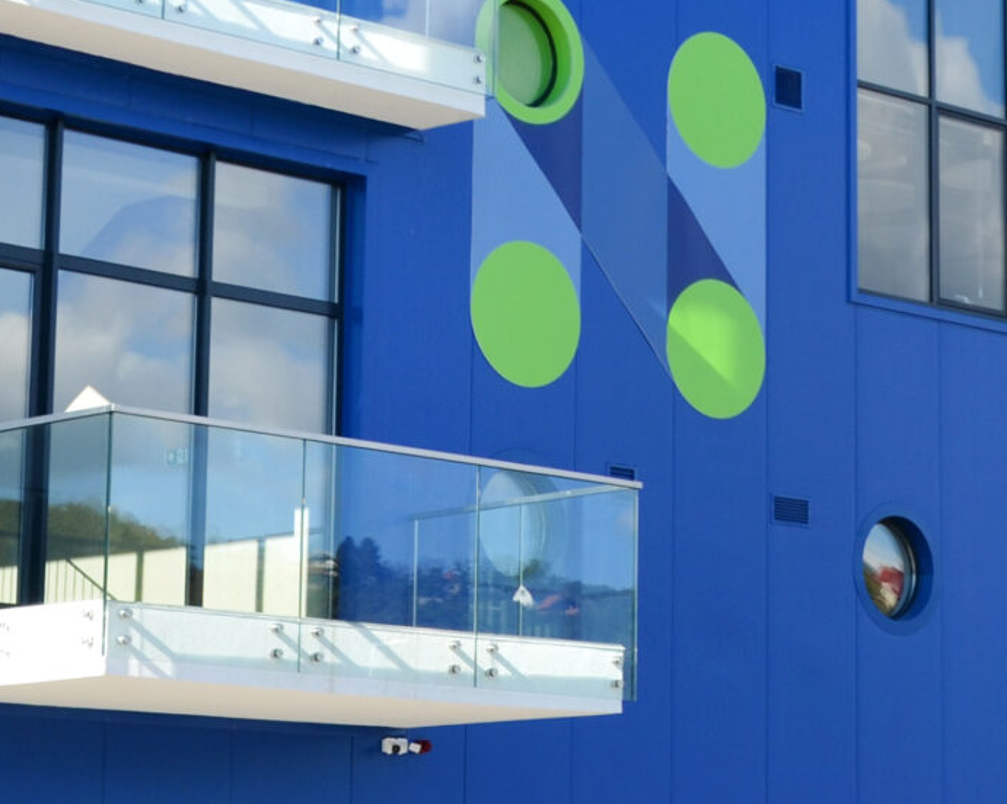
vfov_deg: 12.3
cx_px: 1043
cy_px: 216
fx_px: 3723
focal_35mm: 125
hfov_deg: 15.1
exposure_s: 1/250
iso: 200
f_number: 8
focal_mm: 24
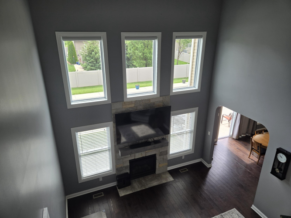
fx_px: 193
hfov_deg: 73.9
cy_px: 109
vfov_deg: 58.9
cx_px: 146
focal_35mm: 23
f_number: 1.8
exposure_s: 1/230
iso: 25
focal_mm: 5.4
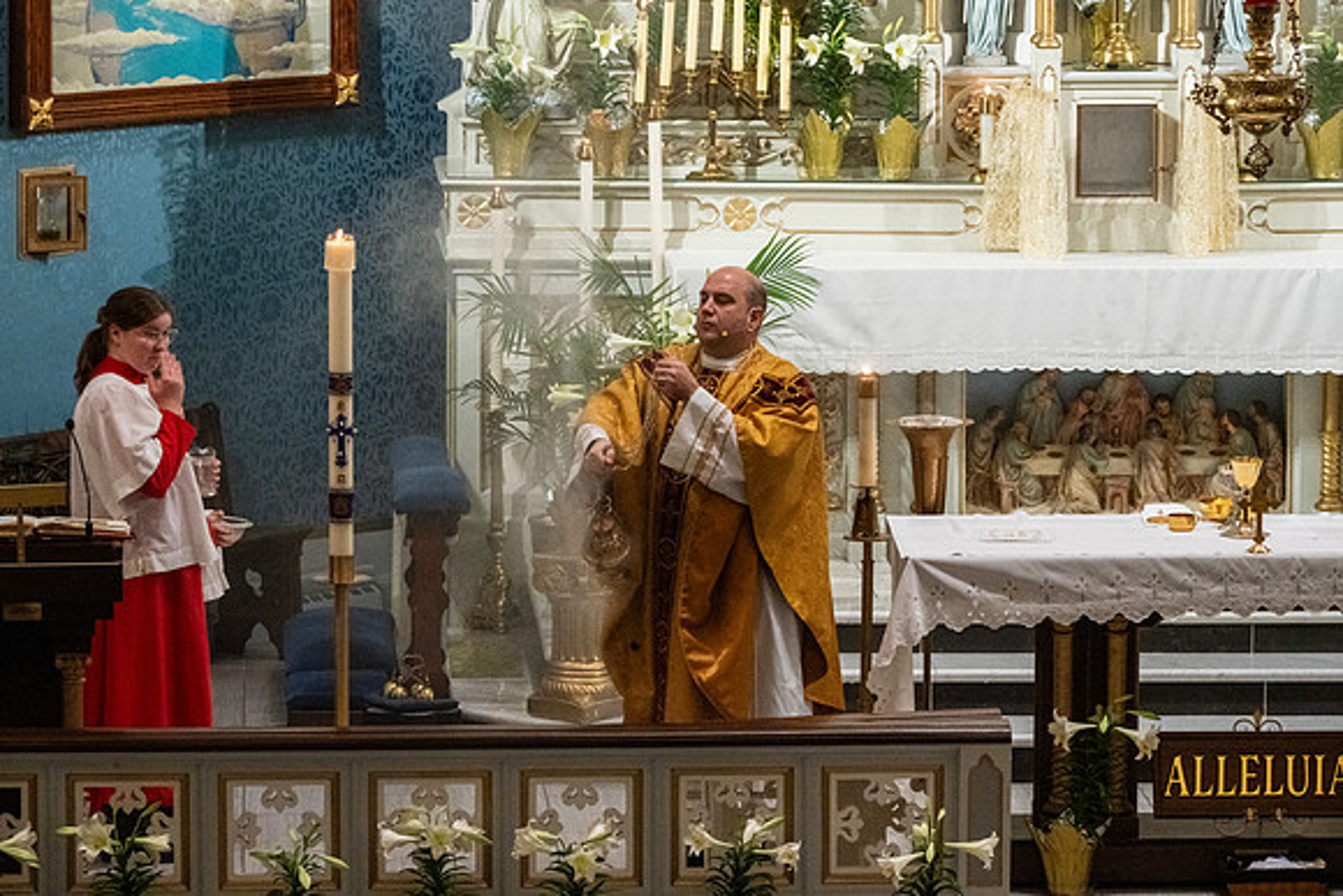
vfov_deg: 6.9
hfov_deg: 10.3
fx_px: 7463
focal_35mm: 200
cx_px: 672
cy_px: 448
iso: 5000
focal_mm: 200
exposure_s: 1/60
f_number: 14
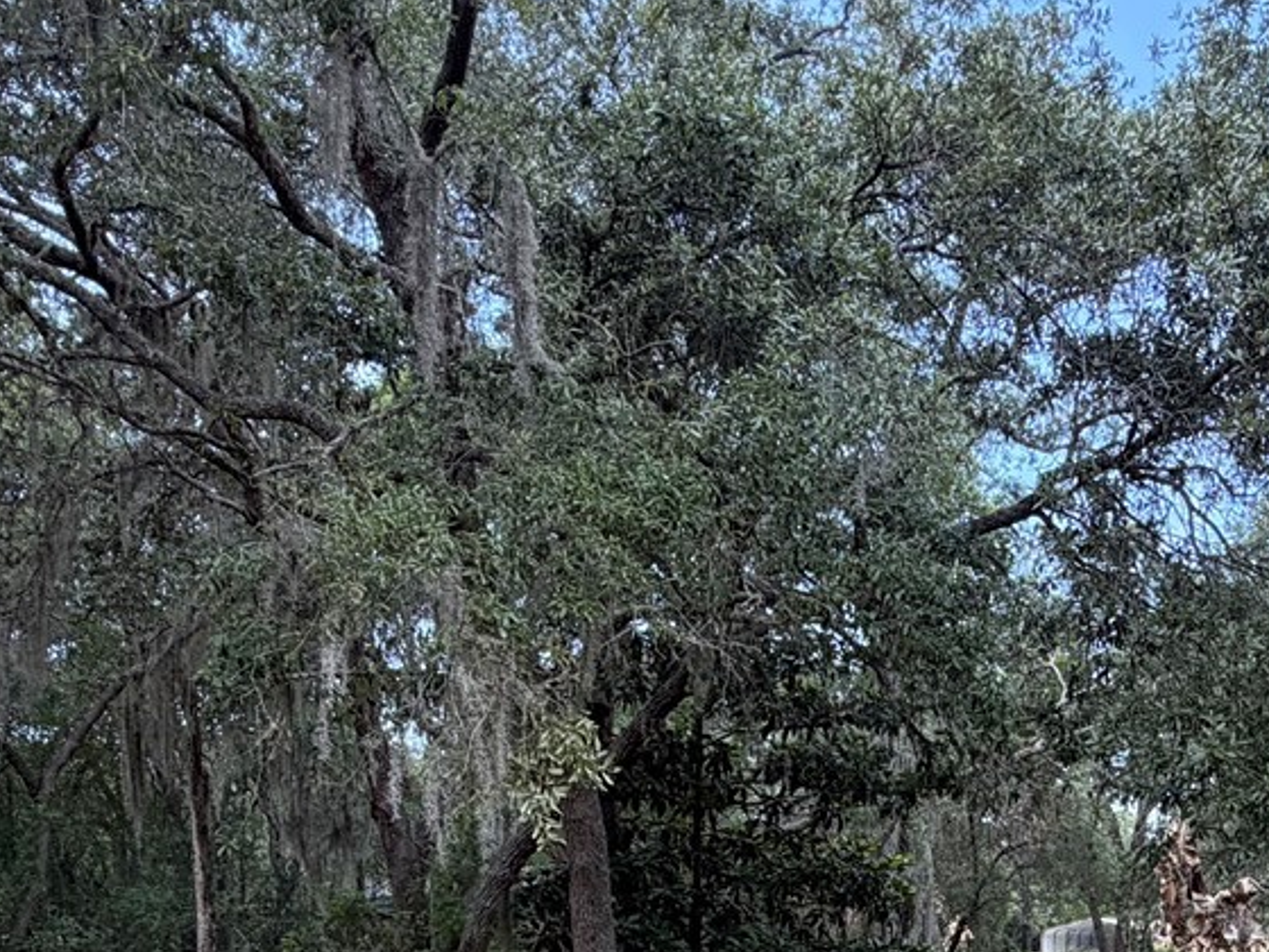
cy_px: 1015
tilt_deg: -1.9
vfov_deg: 32.2
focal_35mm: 40
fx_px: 1466
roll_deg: +0.1
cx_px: 863
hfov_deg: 46.0
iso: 64
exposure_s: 1/236
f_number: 2.2
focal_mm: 2.22
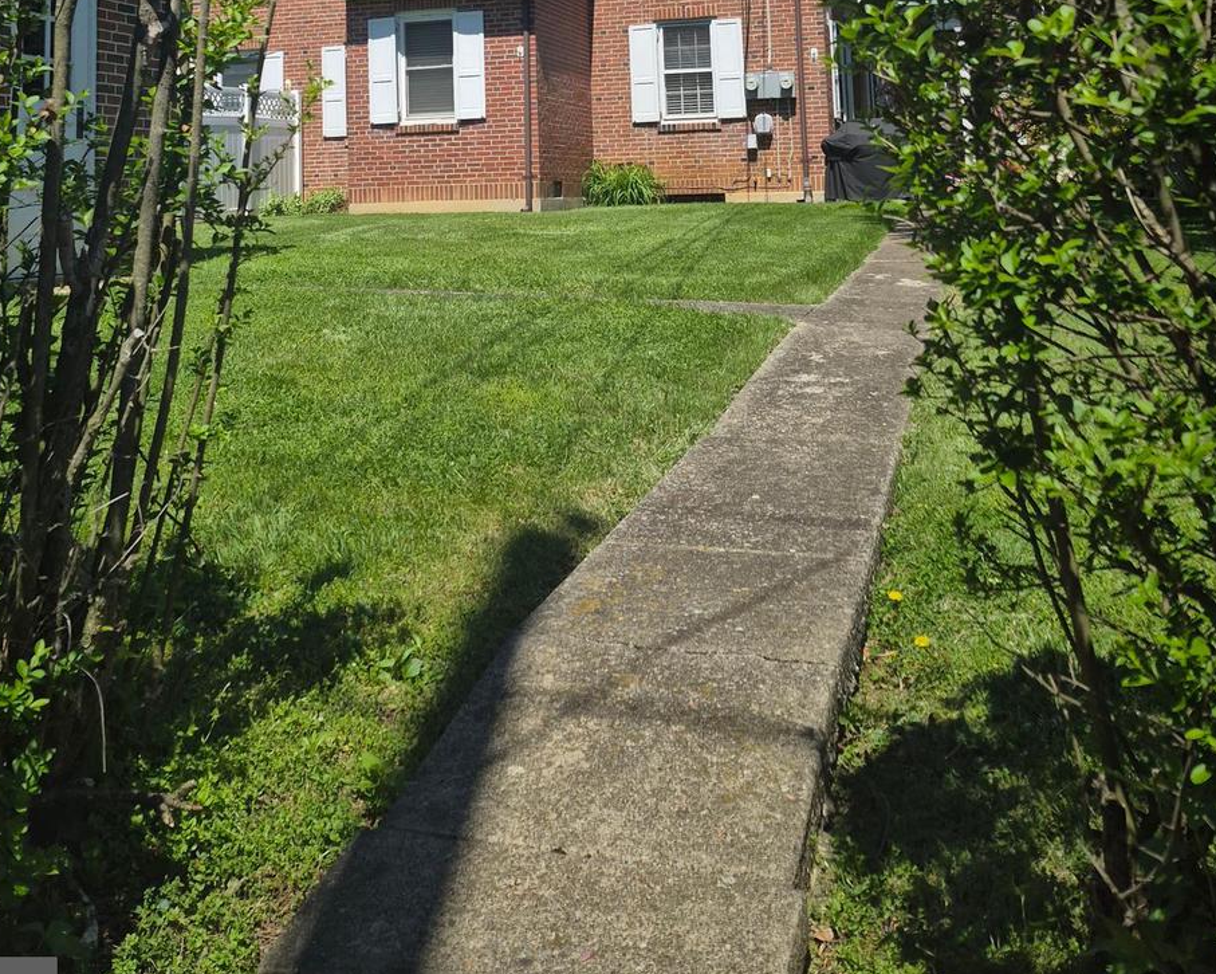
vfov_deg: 35.9
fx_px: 1368
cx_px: 495
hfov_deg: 47.7
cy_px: 36
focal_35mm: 38
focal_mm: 5.4
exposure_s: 1/1604
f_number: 1.8
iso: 25
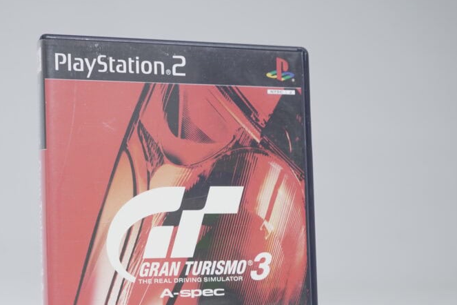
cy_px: 233
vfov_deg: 20.1
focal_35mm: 67
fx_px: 850
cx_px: 180
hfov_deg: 30.0
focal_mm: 37
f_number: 5.6
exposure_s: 1/20
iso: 640
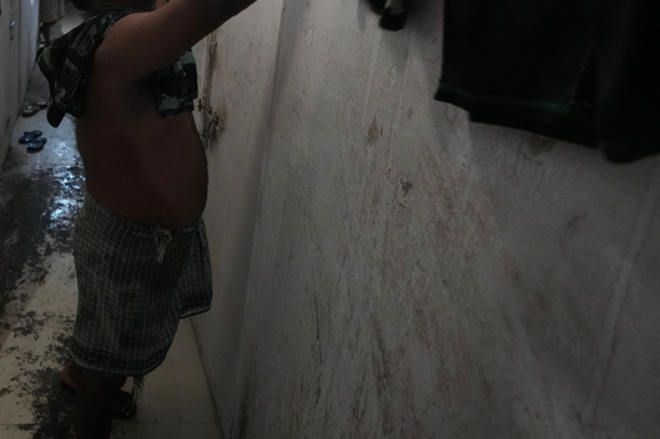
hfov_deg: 54.9
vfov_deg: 40.6
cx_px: 106
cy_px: 90
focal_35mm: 31
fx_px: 568
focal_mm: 16
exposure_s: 1/30
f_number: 2.8
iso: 4000
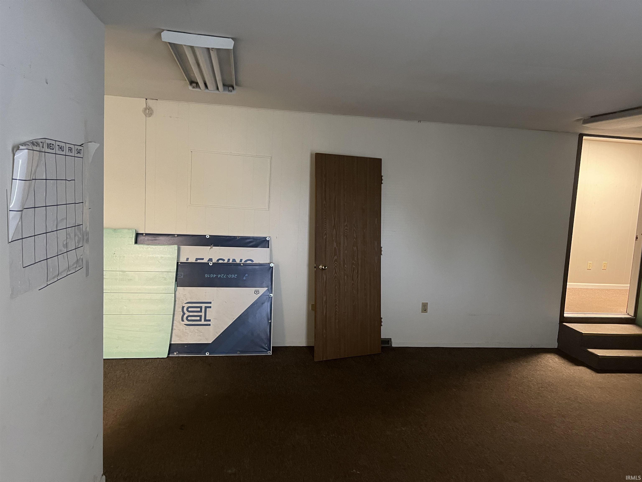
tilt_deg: -5.8
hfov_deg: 67.3
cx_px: 321
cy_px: 241
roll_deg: -3.1
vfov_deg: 53.1
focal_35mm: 26
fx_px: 482
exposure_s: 1/40
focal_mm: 5.7
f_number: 1.5
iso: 400
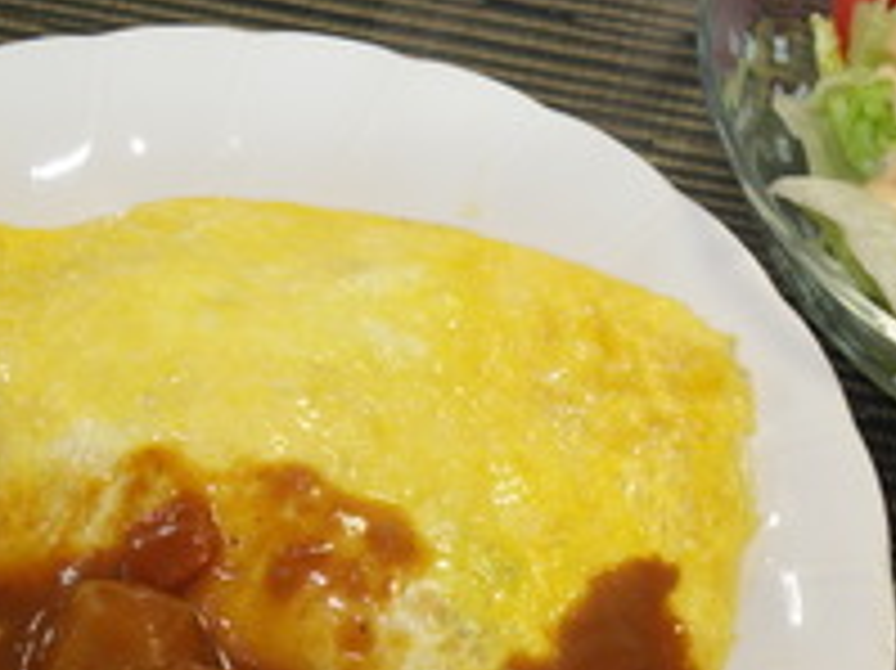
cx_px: 486
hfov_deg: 25.7
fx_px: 1966
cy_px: 623
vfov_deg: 19.0
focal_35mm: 76
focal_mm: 13.25
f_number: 2.8
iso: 160
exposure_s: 1/40
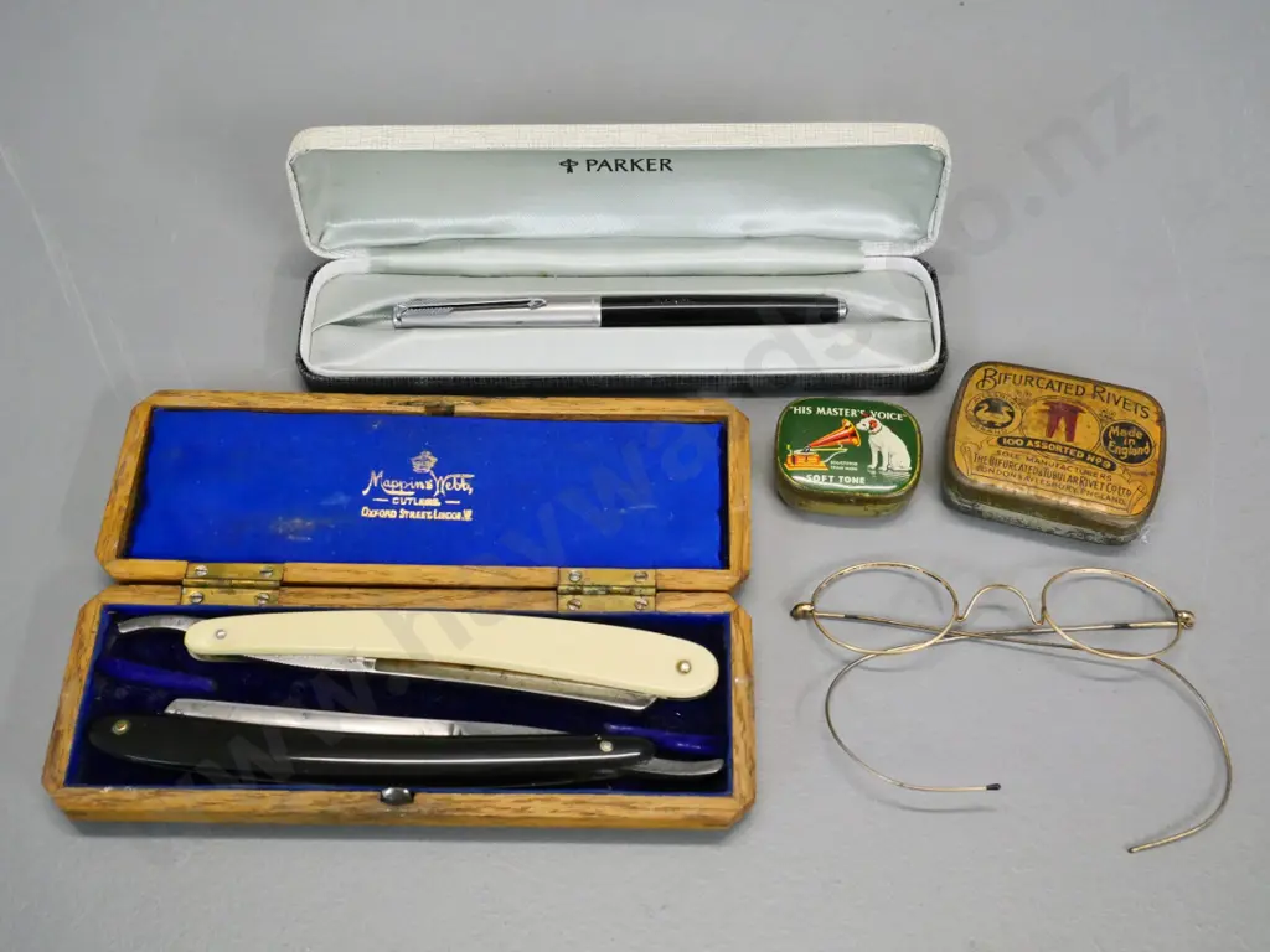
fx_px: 1468
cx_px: 635
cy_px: 476
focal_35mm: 40
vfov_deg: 36.0
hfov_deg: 46.8
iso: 3200
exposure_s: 1/60
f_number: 7.1
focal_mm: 20
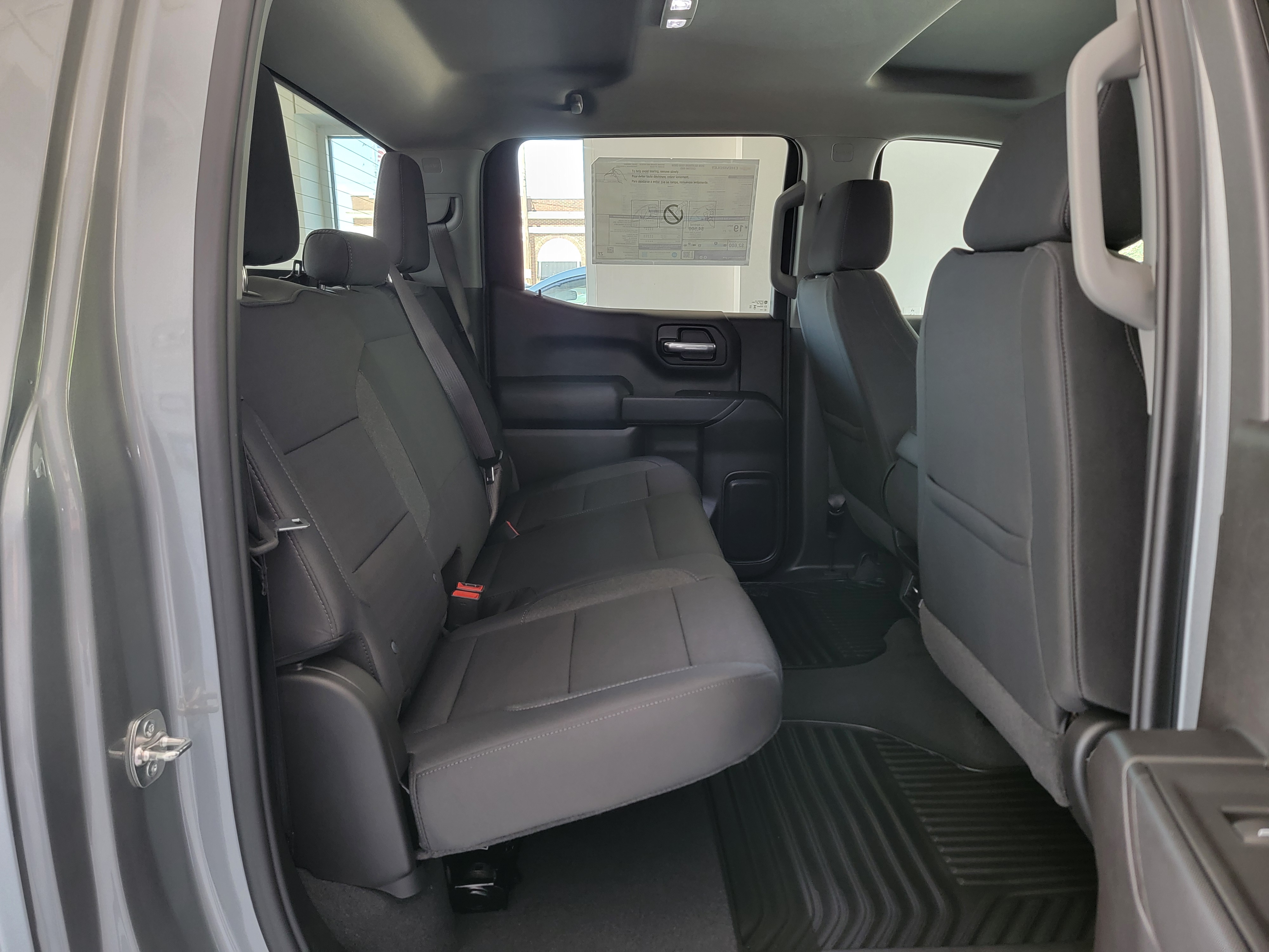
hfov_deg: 71.6
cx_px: 634
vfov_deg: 56.8
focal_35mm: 24
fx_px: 880
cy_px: 476
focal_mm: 6.7
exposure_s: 1/50
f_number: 1.8
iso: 400
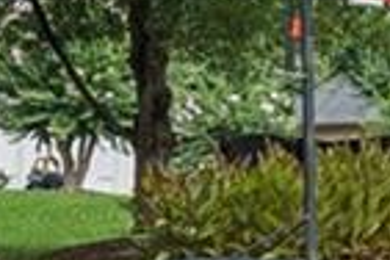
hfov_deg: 7.8
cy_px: -159
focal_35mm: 214
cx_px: 1336
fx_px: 2314
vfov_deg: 6.3
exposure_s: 1/125
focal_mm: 29.5
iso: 100
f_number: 8
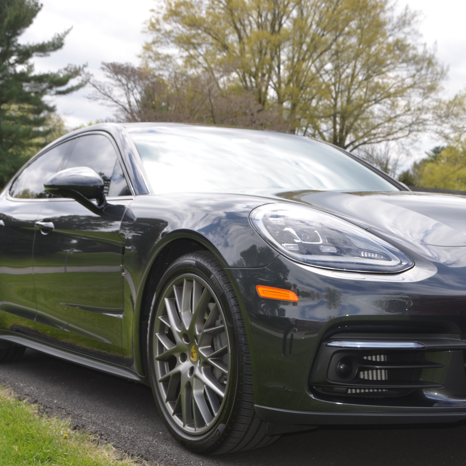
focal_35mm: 56
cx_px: 284
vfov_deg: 30.7
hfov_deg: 30.6
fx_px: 848
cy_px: 224
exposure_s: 1/250
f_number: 7.1
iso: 100
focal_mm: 27
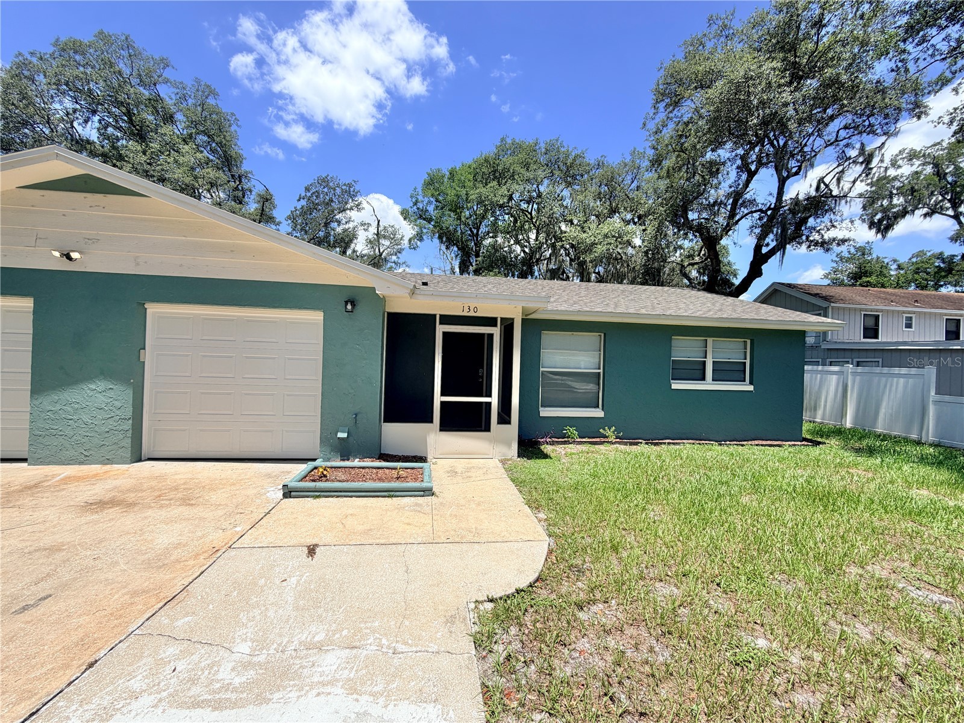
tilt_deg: -0.5
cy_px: 362
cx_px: 482
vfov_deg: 85.7
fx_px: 390
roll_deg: -2.0
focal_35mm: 14
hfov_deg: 102.1
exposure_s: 1/864
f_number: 2.2
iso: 20
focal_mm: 2.22
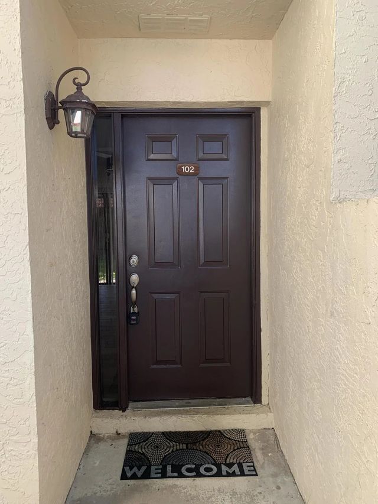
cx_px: 189
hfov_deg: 53.1
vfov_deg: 67.3
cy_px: 252
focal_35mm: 26
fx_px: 378
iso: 25
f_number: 1.8
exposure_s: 1/122
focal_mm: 4.25
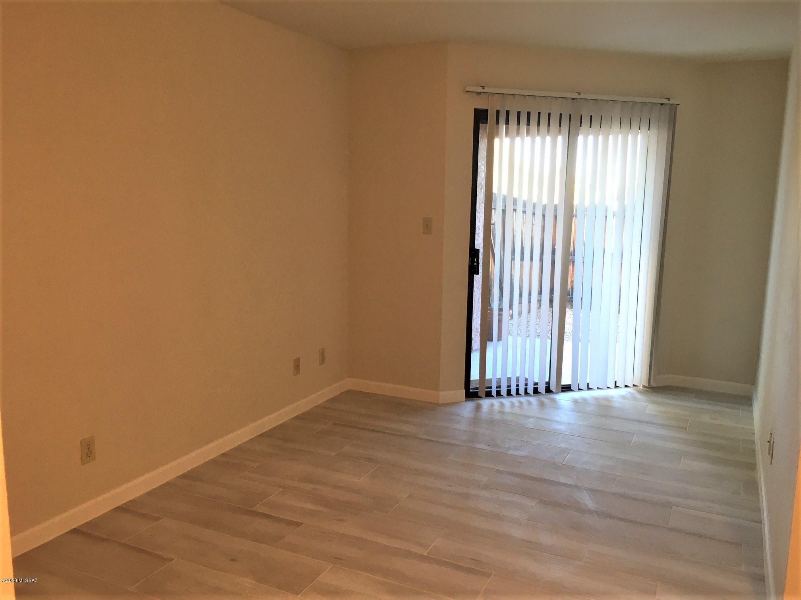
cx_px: 400
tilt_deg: -8.9
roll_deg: -1.1
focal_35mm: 29
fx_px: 671
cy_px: 300
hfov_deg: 61.7
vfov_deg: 48.2
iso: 64
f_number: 2.2
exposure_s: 1/30
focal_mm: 4.15
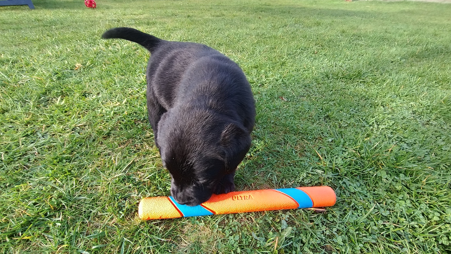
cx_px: 223
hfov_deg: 92.7
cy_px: 147
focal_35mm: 18
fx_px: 215
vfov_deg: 60.7
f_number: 2.2
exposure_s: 1/100
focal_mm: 1.66
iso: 136
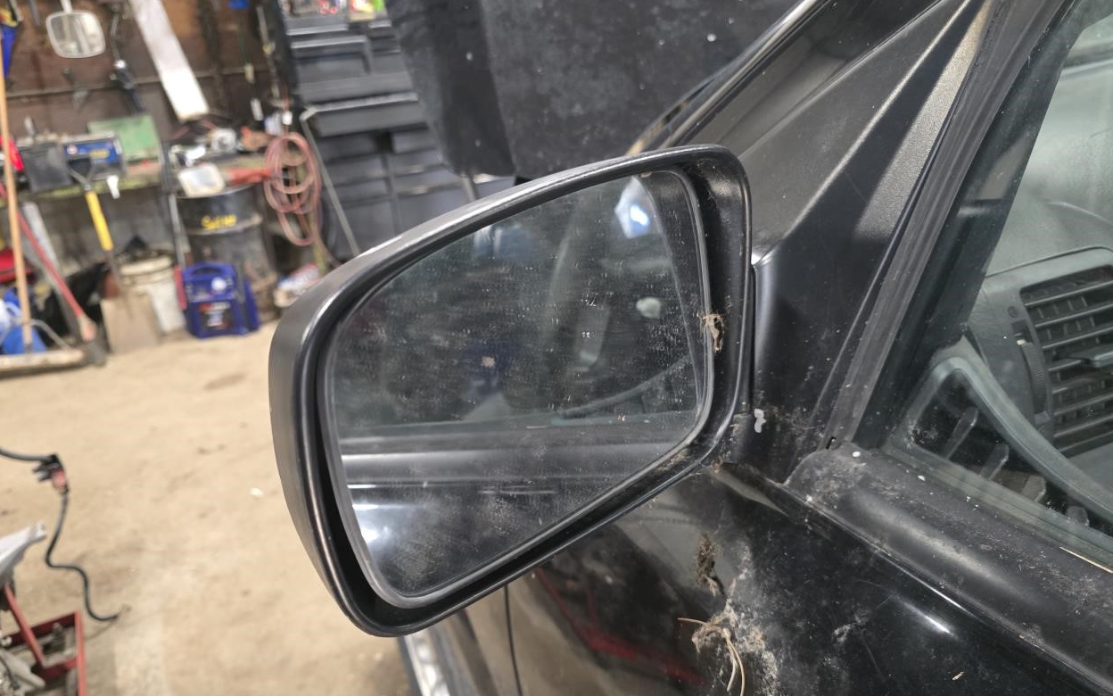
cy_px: 410
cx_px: 553
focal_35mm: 25
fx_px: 758
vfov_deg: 49.0
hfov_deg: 72.5
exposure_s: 1/60
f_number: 1.7
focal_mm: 6.3
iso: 1000
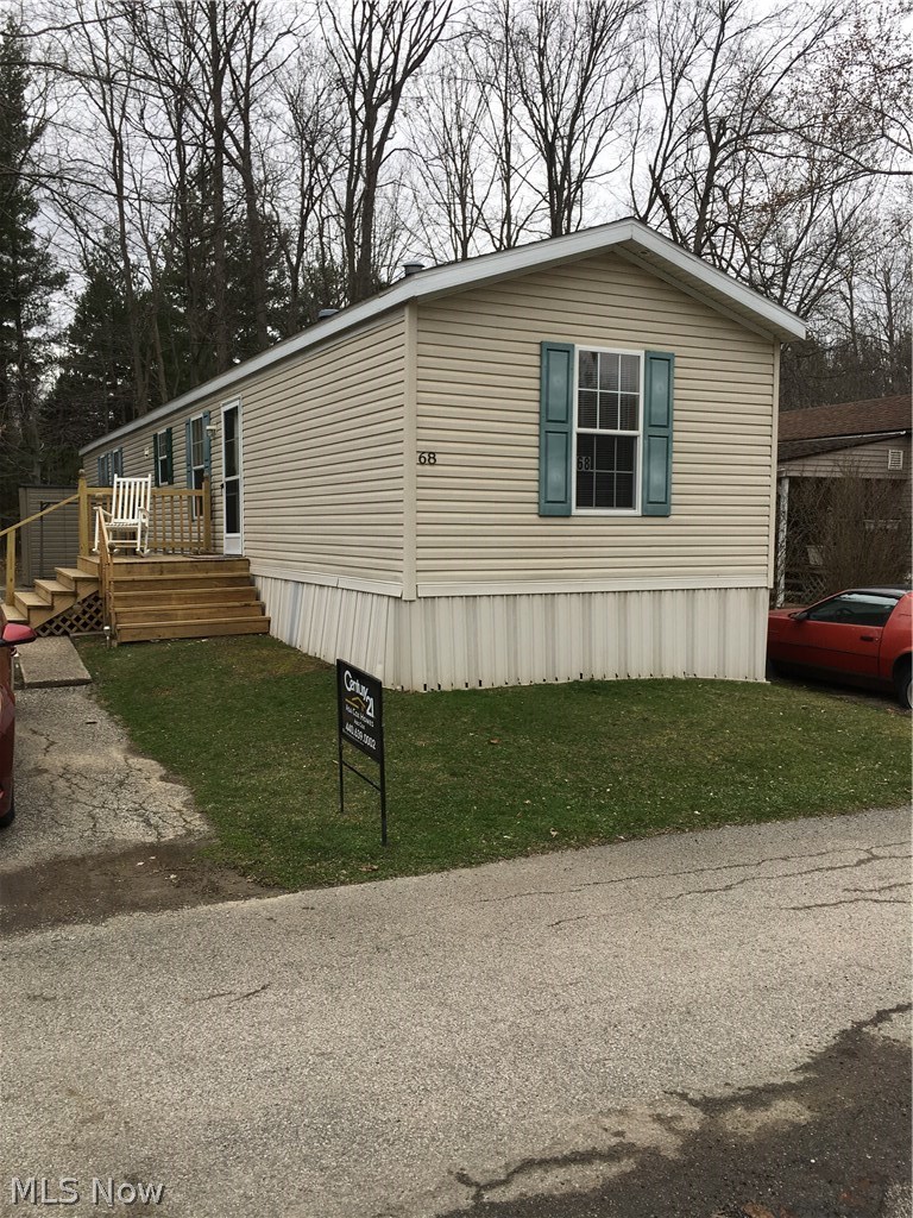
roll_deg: -0.6
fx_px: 1020
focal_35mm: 29
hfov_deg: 48.2
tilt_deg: -4.5
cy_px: 609
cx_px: 456
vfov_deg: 61.7
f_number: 2.2
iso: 25
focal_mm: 4.15
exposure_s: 1/394
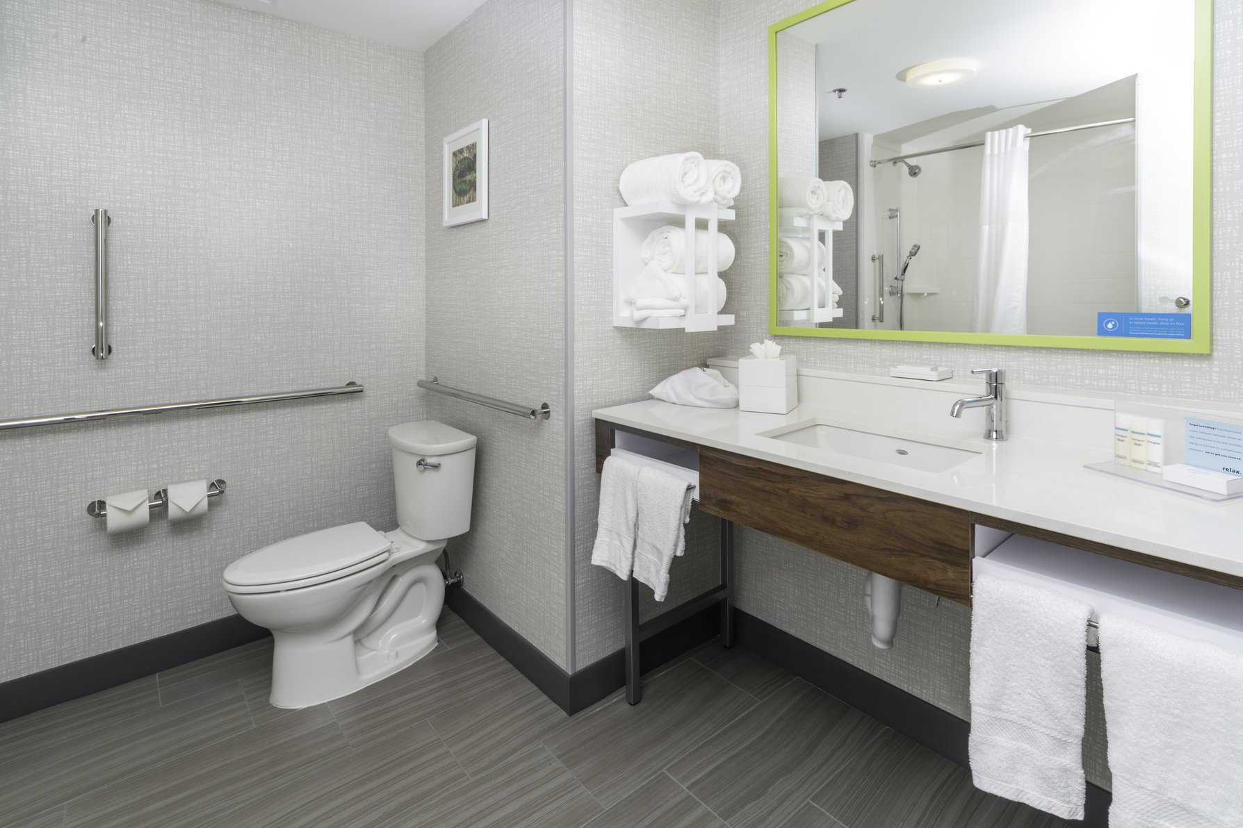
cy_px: 414
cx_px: 622
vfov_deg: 70.4
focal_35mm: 17
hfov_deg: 93.3
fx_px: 587
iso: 100
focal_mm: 17
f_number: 14
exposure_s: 1/20
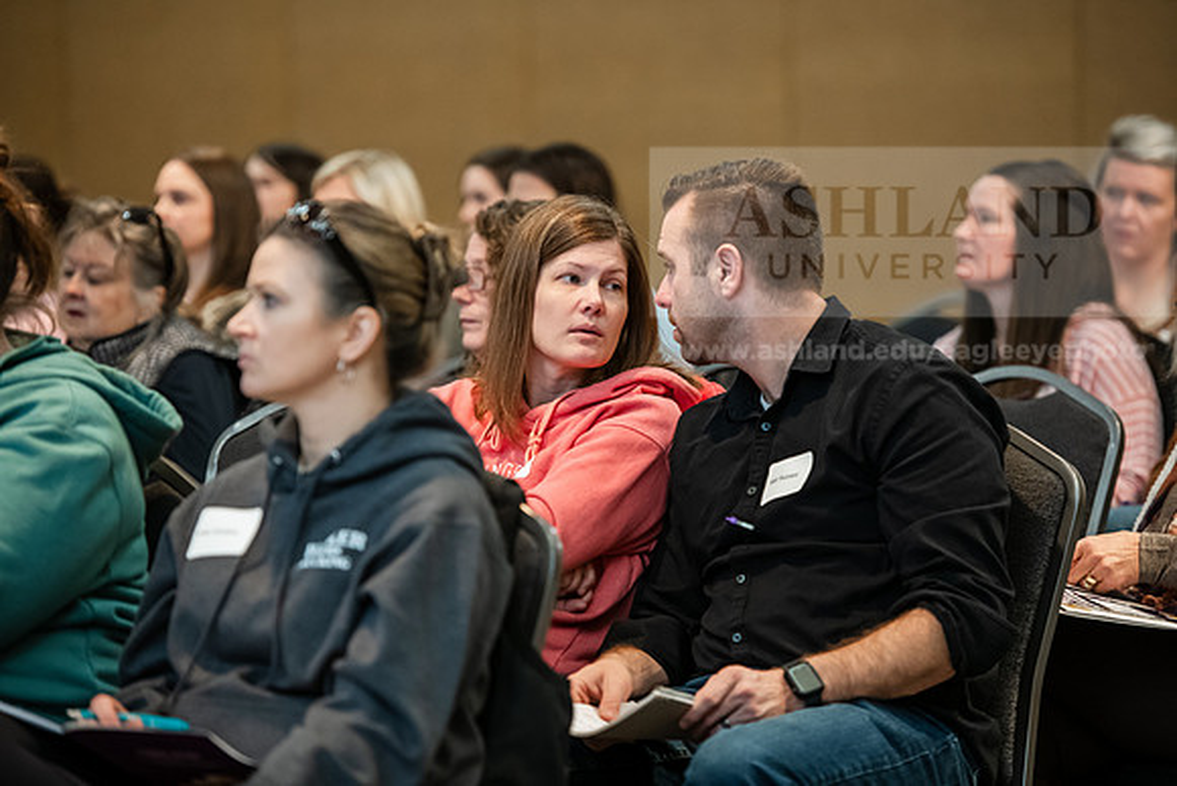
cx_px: 588
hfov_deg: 13.2
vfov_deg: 8.9
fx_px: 5069
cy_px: 393
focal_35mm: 155
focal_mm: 155
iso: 2000
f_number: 3.2
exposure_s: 1/200
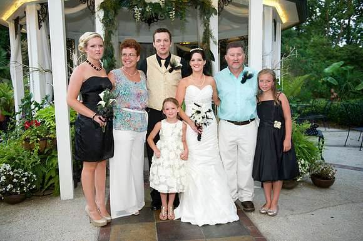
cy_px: 120
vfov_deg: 41.1
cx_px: 182
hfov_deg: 58.7
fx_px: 322
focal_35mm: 32
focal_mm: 32
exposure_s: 1/125
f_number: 2.8
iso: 800
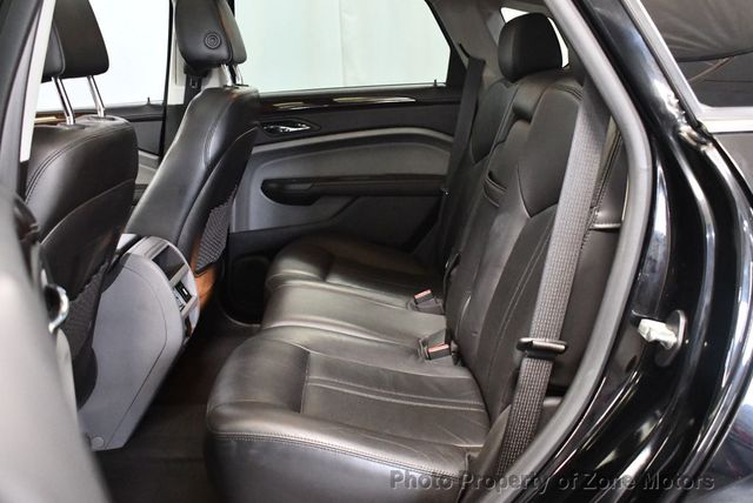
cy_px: 252
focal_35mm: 36
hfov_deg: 53.1
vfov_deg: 36.9
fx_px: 754
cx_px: 376
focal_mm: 18
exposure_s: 1/60
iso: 5000
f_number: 3.5
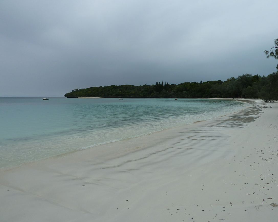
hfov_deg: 63.9
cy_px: 110
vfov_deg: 53.2
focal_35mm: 27
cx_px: 153
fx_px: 222
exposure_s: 1/400
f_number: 4
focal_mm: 4.1
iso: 80
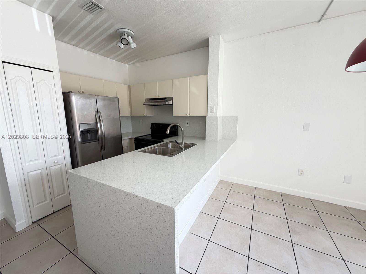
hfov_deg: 102.1
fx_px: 148
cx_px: 183
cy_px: 137
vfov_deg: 85.7
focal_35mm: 14
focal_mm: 2.22
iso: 125
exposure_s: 1/121
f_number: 2.2
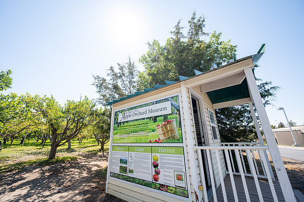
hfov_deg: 104.3
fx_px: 118
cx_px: 152
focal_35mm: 14
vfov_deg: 81.1
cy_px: 101
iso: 250
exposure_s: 1/400
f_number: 8
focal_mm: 14
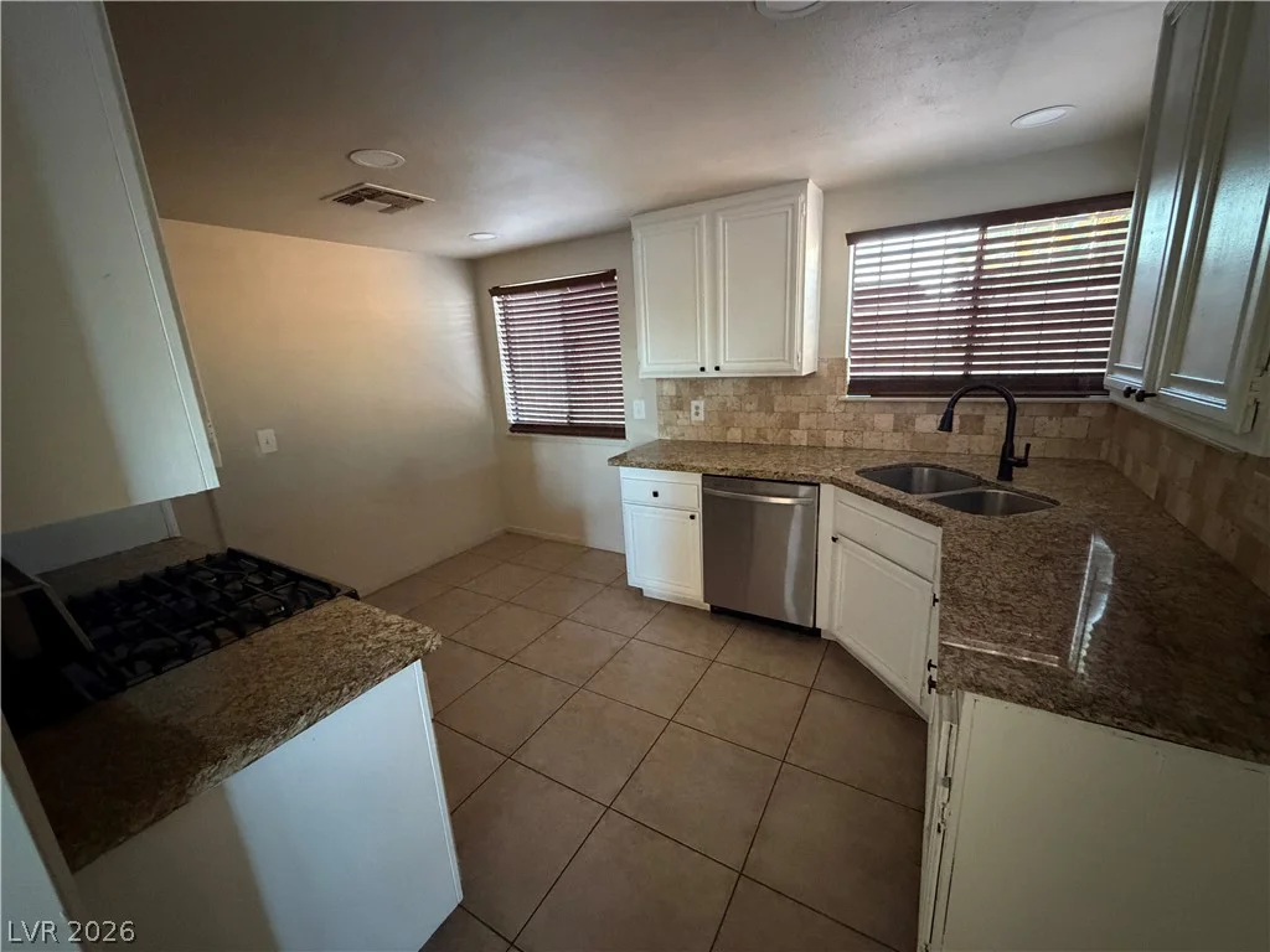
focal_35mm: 14
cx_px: 635
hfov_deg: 102.1
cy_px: 476
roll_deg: +3.4
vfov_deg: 85.7
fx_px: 514
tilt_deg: -14.4
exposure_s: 1/44
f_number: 2.2
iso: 1250
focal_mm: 2.22
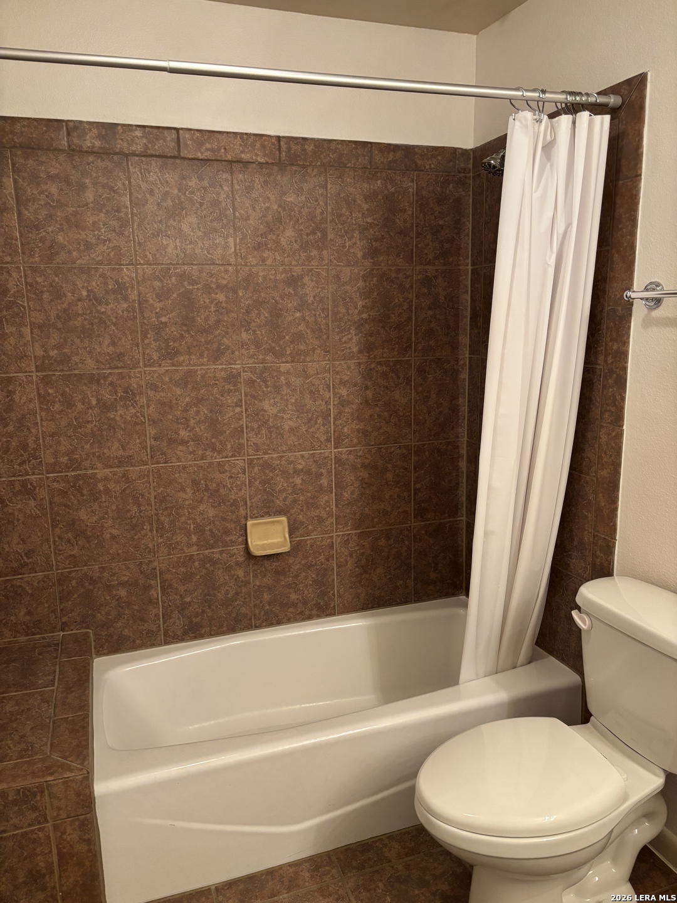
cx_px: 338
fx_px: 678
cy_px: 452
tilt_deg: -10.7
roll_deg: +0.7
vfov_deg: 67.3
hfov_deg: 53.1
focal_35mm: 26
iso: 320
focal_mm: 5.96
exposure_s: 1/60
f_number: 1.6
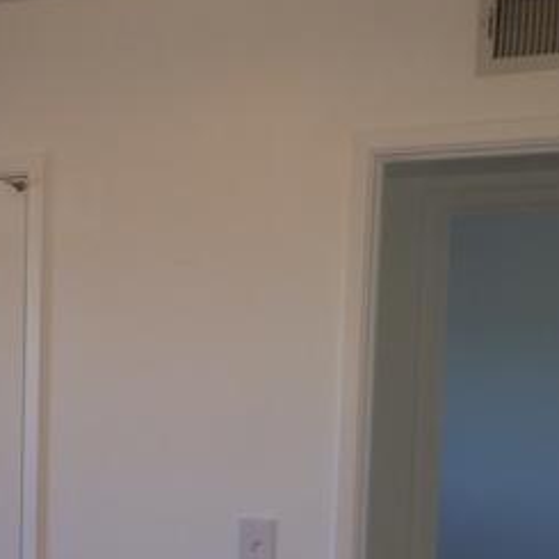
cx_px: -27
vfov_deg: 25.3
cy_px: 452
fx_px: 1224
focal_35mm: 67
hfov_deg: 24.3
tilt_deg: -3.0
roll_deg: +1.6
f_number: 2.2
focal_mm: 4.15
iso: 50
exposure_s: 1/30
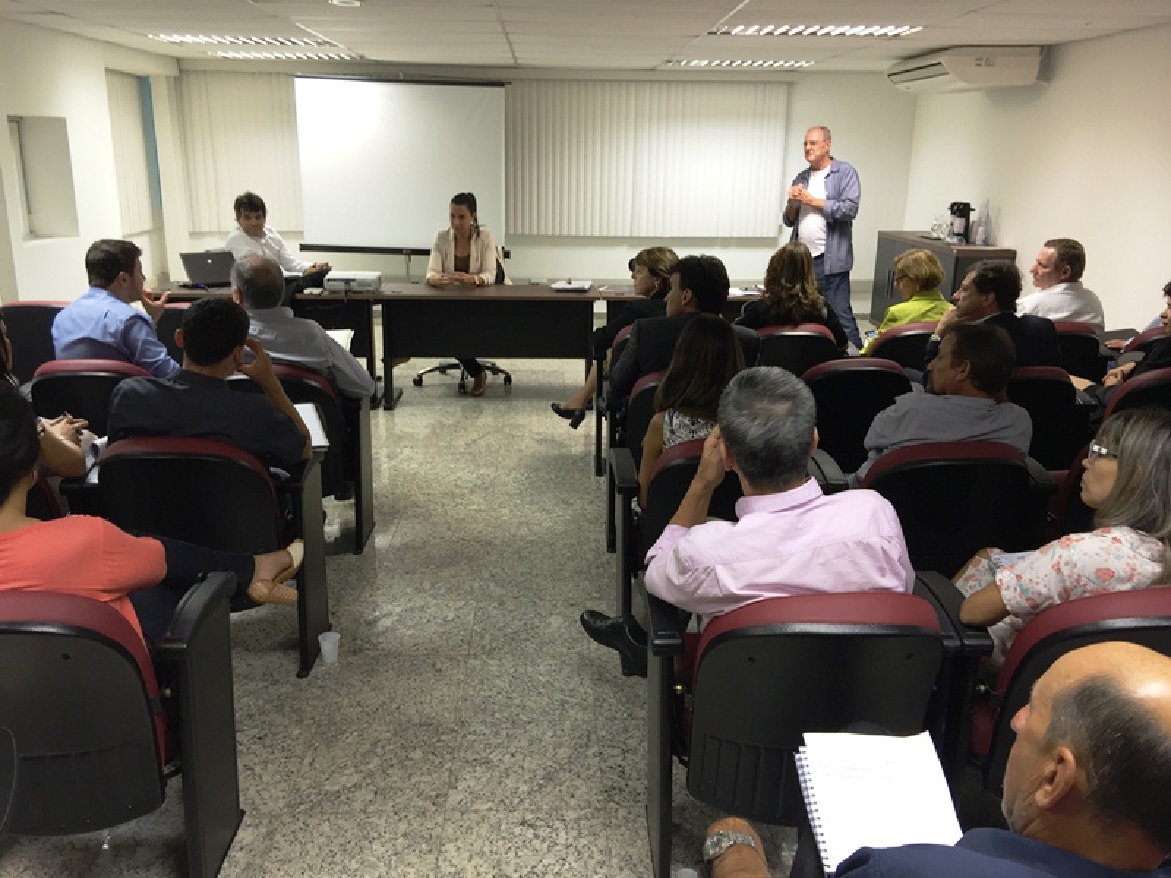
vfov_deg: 48.2
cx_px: 586
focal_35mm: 29
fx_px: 981
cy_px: 439
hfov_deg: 61.7
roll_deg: -1.1
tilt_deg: -15.4
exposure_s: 1/30
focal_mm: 4.15
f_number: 2.2
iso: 50
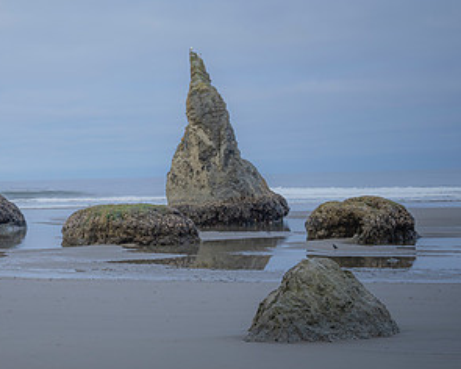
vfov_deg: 16.1
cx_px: 34
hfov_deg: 19.7
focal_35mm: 95
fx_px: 1296
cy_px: 90
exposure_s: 1/10
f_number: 16
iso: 100
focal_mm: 47
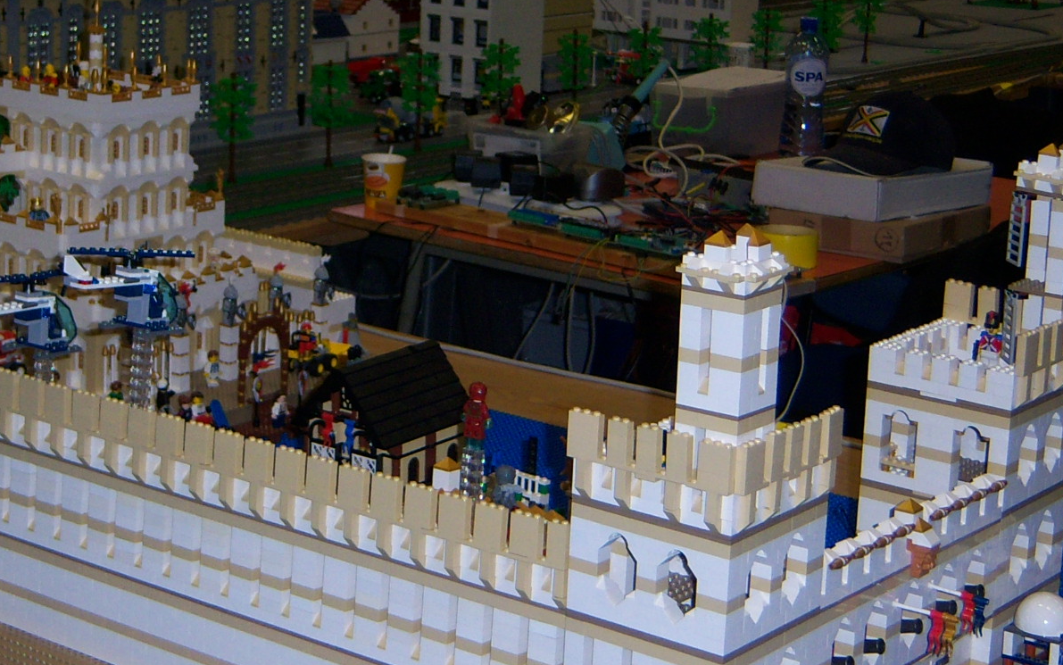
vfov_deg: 15.8
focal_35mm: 82
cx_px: 370
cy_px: 160
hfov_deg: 25.1
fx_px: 2376
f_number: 2.8
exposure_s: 1/60
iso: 80
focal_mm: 7.5
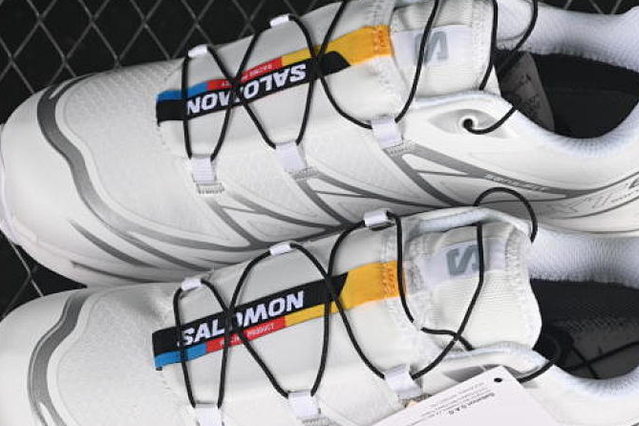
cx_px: 369
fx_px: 2148
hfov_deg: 16.9
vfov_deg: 11.3
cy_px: 295
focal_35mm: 121
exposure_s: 1/80
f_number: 7.1
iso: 160
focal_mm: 50
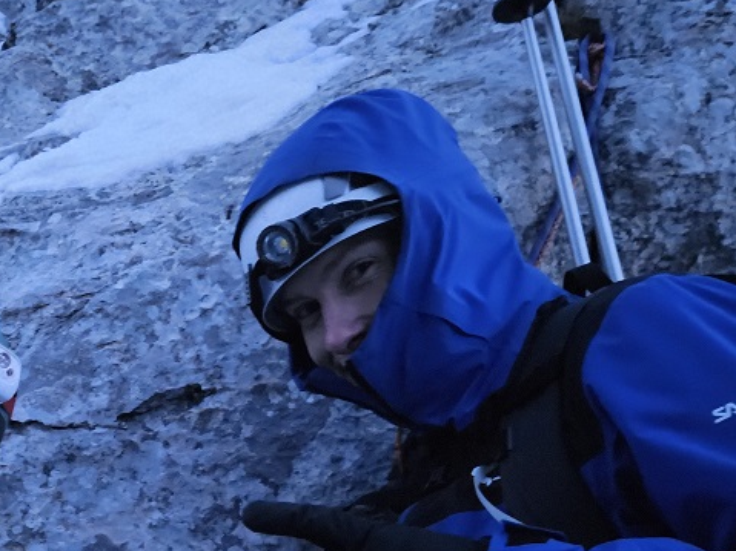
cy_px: 496
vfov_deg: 29.0
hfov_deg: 38.3
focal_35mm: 48
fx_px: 1020
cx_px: 152
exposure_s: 1/17
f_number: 1.8
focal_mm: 5.4
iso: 5000
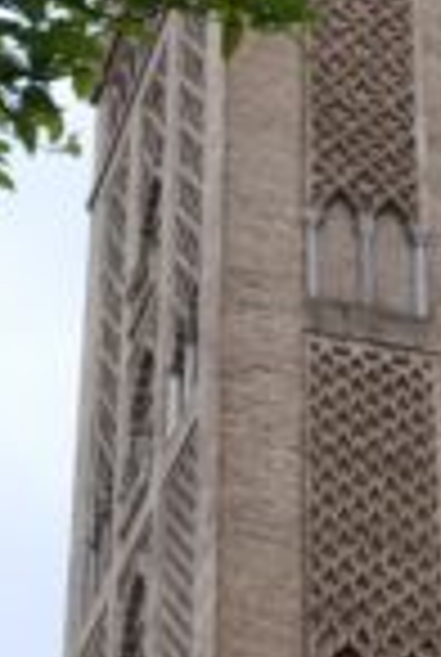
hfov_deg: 9.2
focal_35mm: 149
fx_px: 2719
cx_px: 412
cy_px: 54
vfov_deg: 13.6
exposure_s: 1/125
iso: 100
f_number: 5.6
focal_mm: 29
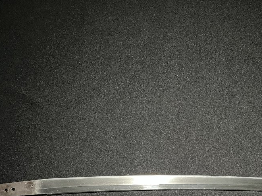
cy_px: 178
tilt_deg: -81.4
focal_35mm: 48
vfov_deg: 29.0
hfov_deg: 39.1
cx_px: 180
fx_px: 363
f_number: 1.6
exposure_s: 1/30
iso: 1000
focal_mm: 5.1
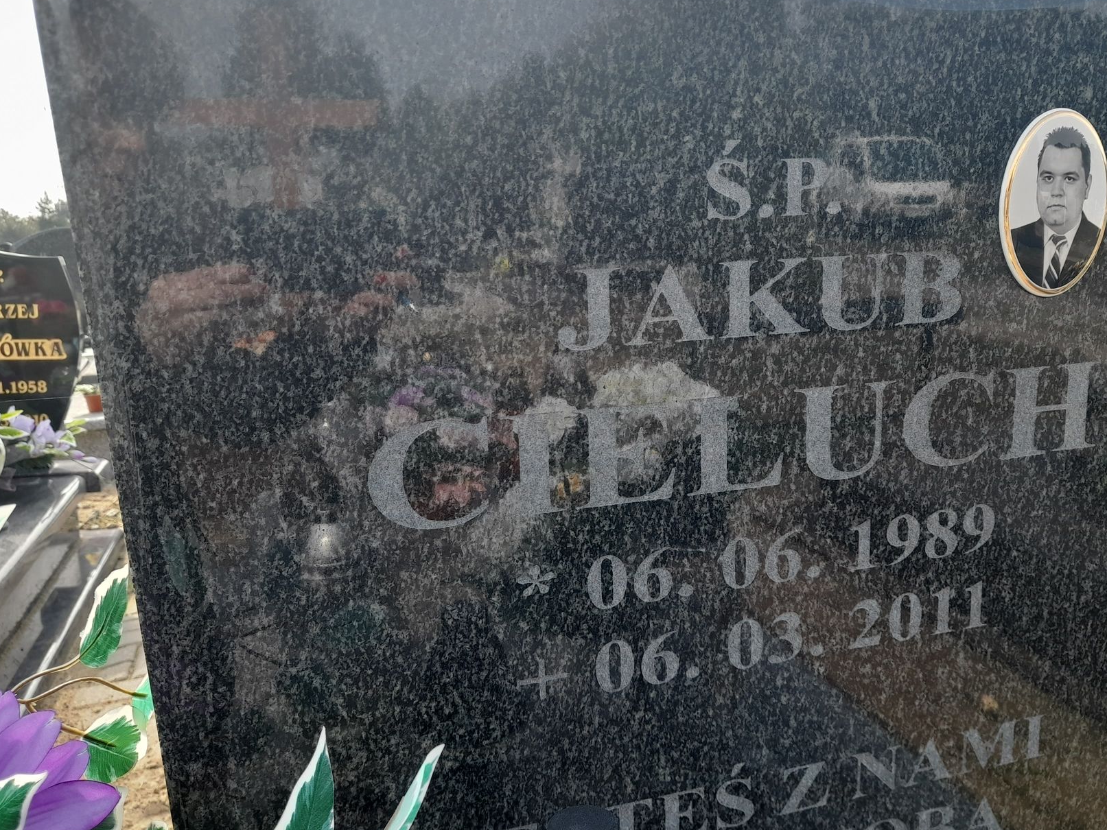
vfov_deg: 45.4
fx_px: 991
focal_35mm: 31
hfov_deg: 58.3
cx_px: 592
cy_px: 428
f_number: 2
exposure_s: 1/110
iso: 20
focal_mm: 4.6
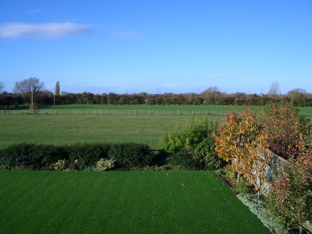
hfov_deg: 52.6
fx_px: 315
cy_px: 117
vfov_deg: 40.7
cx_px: 156
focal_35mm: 35
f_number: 4.3
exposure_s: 1/320
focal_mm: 5.8
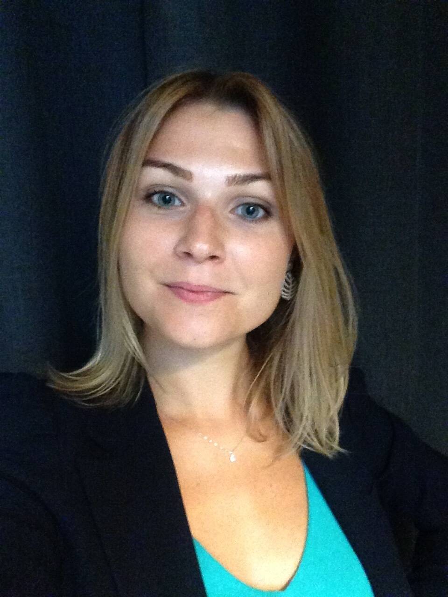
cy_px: 298
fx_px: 569
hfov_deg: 42.9
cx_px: 224
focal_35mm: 33
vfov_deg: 55.4
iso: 800
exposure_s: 1/15
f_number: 2.4
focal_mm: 2.15
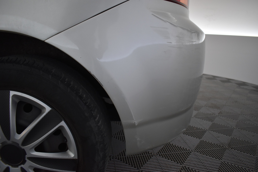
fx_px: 193
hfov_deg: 67.4
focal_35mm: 27
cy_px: 86
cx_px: 129
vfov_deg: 47.9
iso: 800
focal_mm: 18
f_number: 4
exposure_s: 1/60
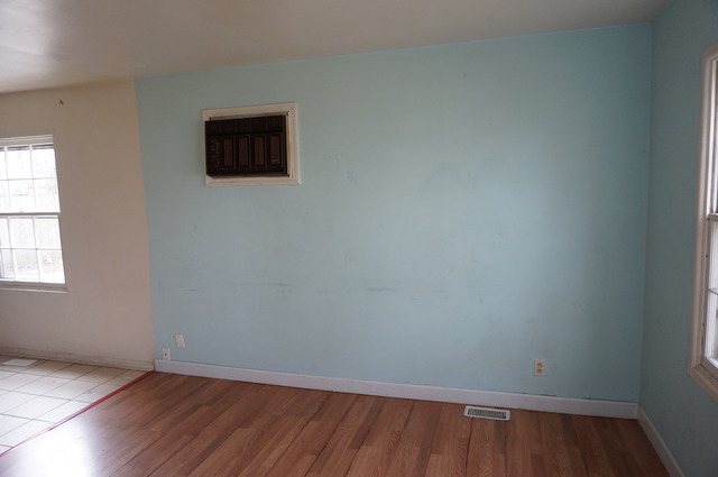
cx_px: 359
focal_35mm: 24
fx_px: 478
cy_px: 238
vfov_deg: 53.0
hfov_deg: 73.8
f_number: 4
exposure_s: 1/160
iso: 640
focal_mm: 16
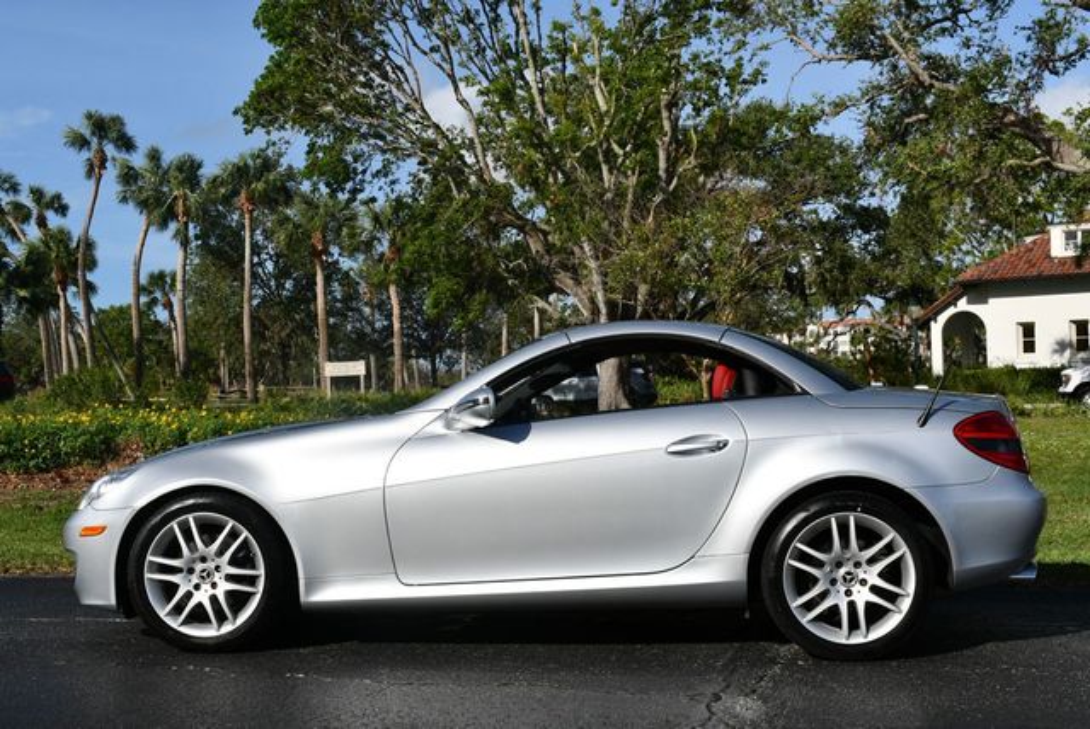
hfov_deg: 41.1
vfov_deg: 28.1
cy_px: 364
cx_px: 545
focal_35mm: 48
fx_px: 1455
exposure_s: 1/400
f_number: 10
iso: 100
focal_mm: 24
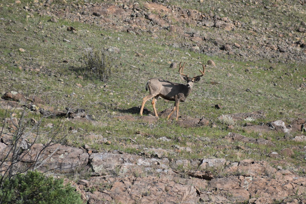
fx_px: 3969
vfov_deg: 2.9
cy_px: 120
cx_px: 154
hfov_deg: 4.4
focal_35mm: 467
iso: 400
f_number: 5.6
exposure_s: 1/1600
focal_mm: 220
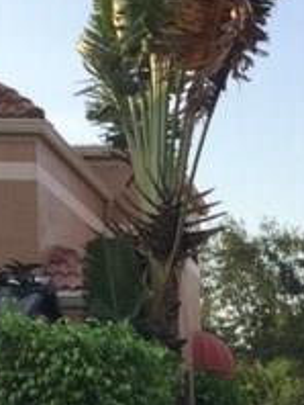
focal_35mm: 100
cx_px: 361
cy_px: 446
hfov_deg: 14.4
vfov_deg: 18.8
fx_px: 1168
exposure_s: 1/562
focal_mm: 3.3
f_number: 2.4
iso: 25
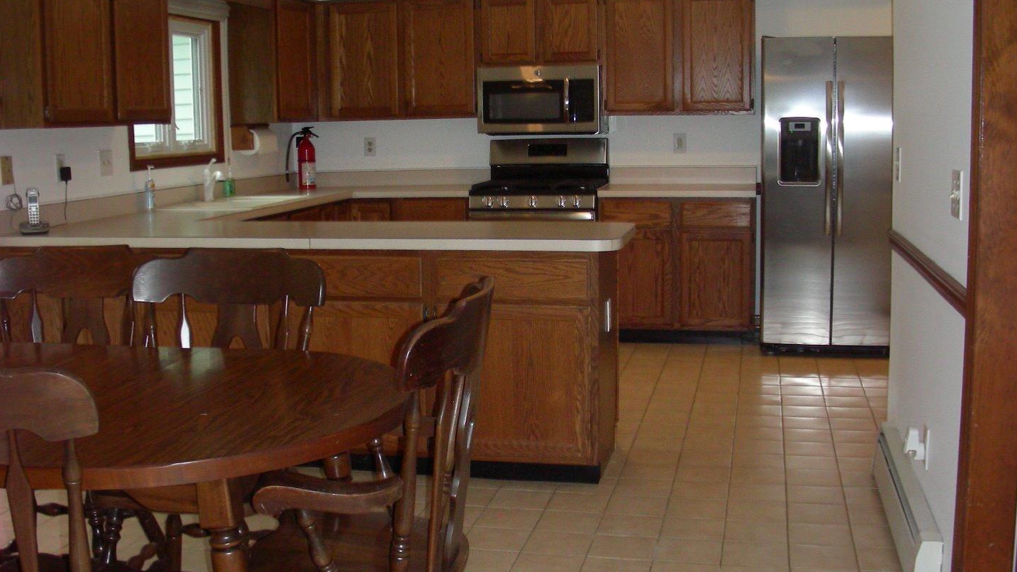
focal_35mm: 42
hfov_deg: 48.4
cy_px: 300
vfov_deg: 28.3
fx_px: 1133
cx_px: 512
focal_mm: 6.3
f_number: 3.5
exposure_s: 1/60.1
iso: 200
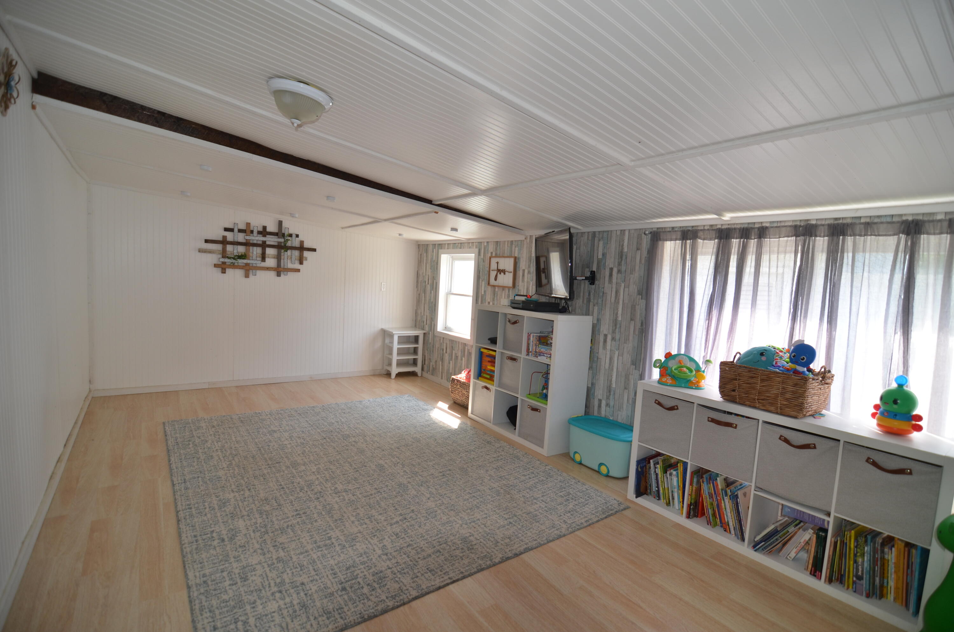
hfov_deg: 95.1
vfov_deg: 71.8
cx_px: 477
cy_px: 316
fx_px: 436
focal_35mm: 16
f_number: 2.8
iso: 200
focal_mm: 11
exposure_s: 1/125
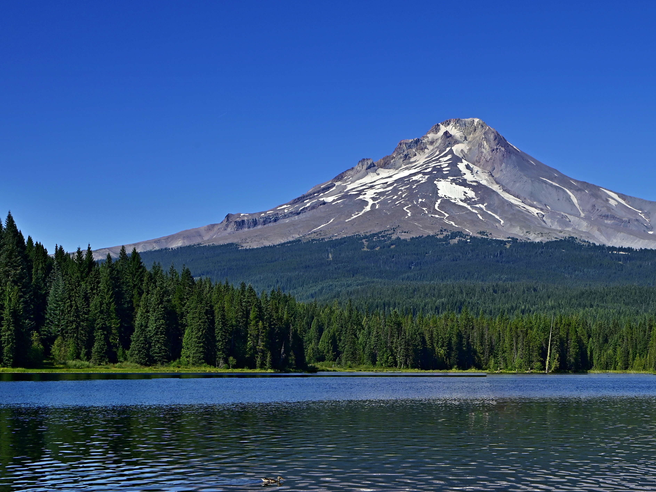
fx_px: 1402
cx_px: 448
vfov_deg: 19.8
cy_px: 333
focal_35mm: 74
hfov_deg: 26.2
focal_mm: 48
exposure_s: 1/250
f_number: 11
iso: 100
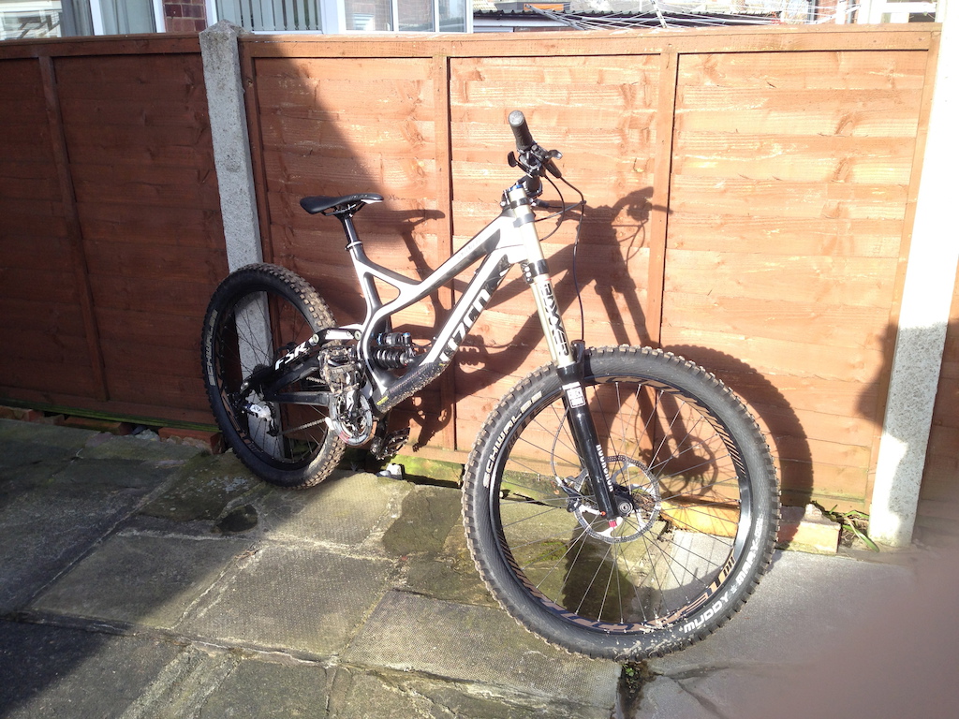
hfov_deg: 55.4
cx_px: 480
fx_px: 914
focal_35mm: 33
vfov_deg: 42.9
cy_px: 360
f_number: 2.4
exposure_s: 1/230
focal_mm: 4.12
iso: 50
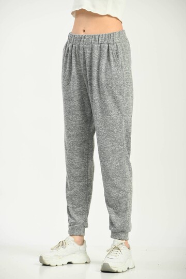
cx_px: 93
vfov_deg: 12.5
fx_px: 1279
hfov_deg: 8.3
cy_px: 140
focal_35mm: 165
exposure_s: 1/160
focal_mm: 165
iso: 100
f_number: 6.3
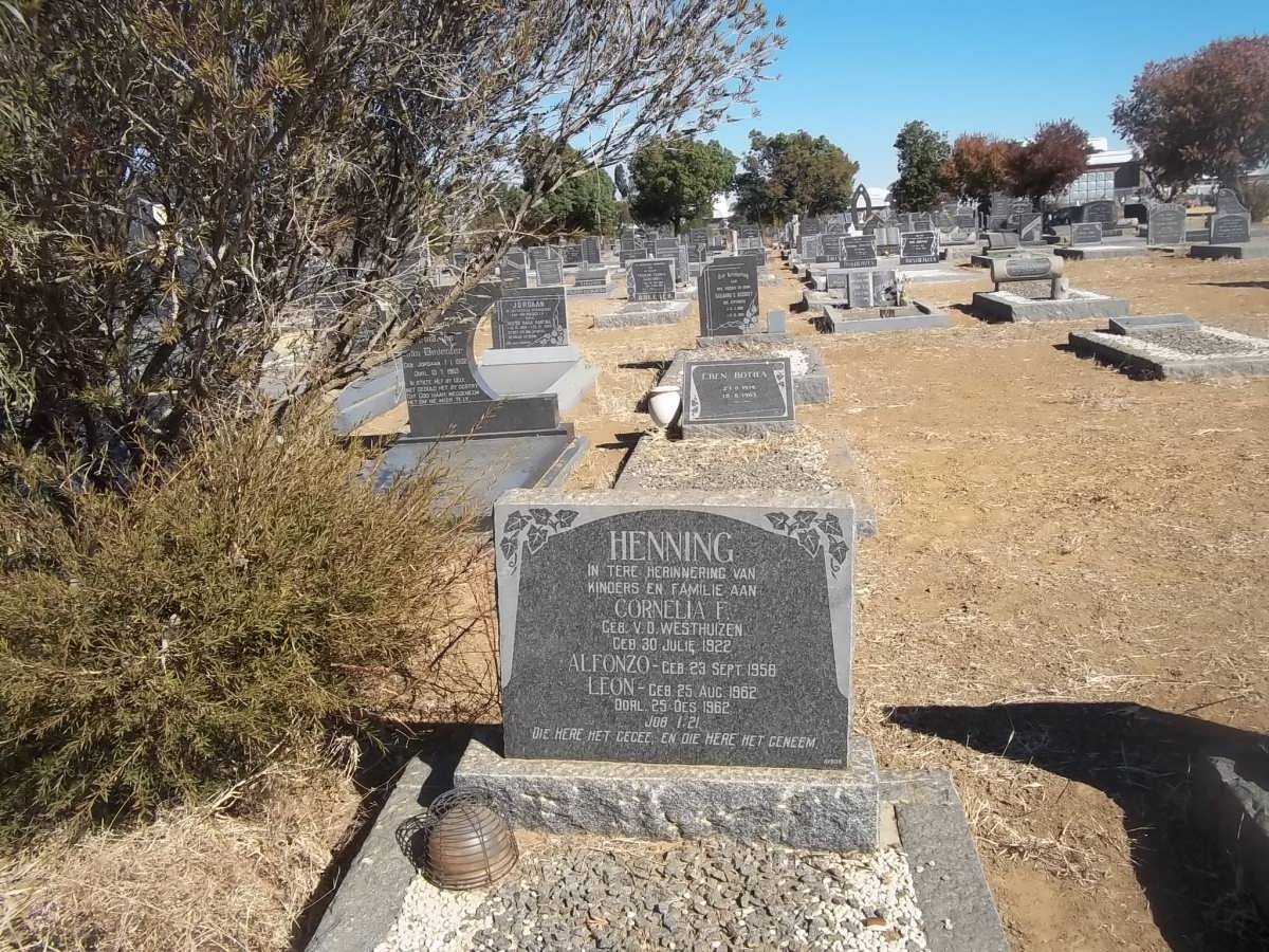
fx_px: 1173
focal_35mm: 32
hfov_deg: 56.8
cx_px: 634
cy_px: 476
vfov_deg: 44.2
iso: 80
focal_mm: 5.7
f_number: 5.5
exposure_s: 1/400
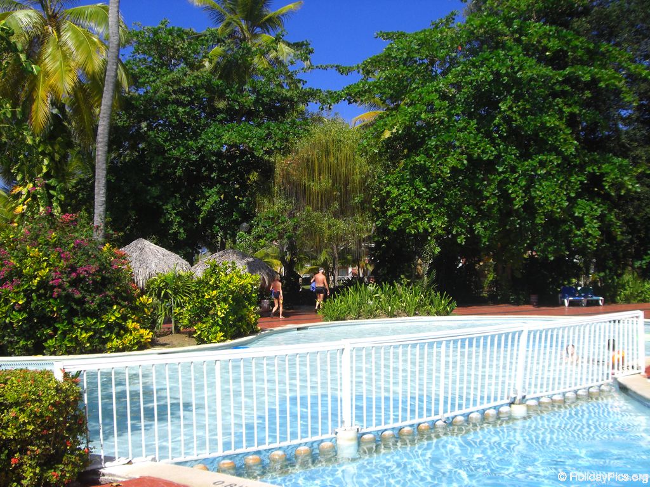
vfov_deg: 37.7
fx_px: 714
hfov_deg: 49.0
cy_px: 244
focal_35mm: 38
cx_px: 325
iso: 64
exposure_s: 1/160
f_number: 8
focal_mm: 6.2
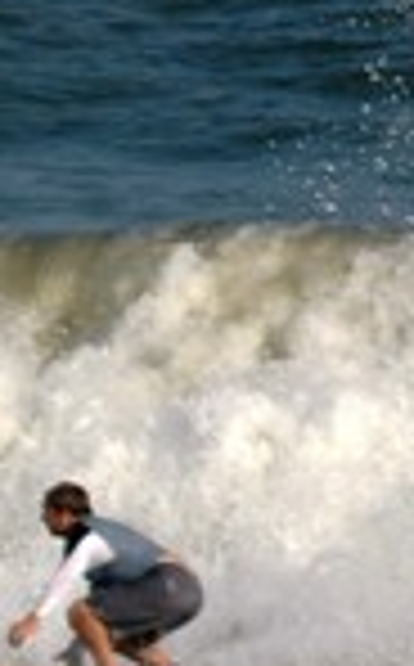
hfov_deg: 0.6
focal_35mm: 2267
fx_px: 41085
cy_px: 610
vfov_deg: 0.9
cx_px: -97
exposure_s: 1/1000
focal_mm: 400
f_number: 5.6
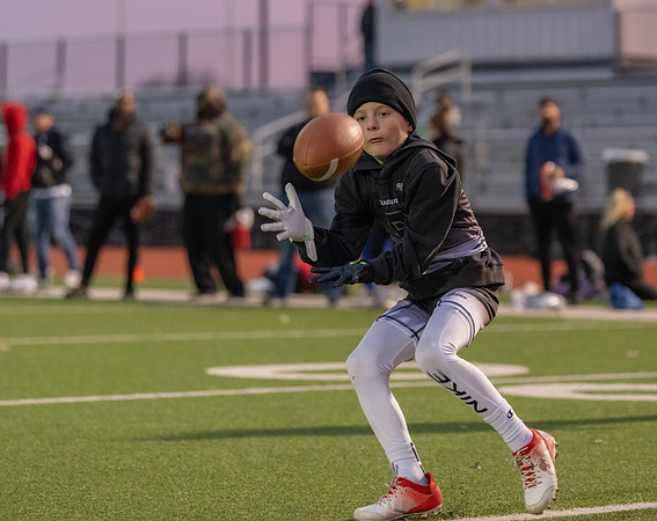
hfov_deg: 11.5
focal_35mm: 168
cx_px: 317
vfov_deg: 9.2
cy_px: 197
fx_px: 3252
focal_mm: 117
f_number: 2.8
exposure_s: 1/1000
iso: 4000
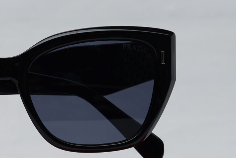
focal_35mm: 183
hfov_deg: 11.2
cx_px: 19
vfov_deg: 7.4
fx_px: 1200
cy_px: 241
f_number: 9
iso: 100
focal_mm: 50
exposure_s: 1/160
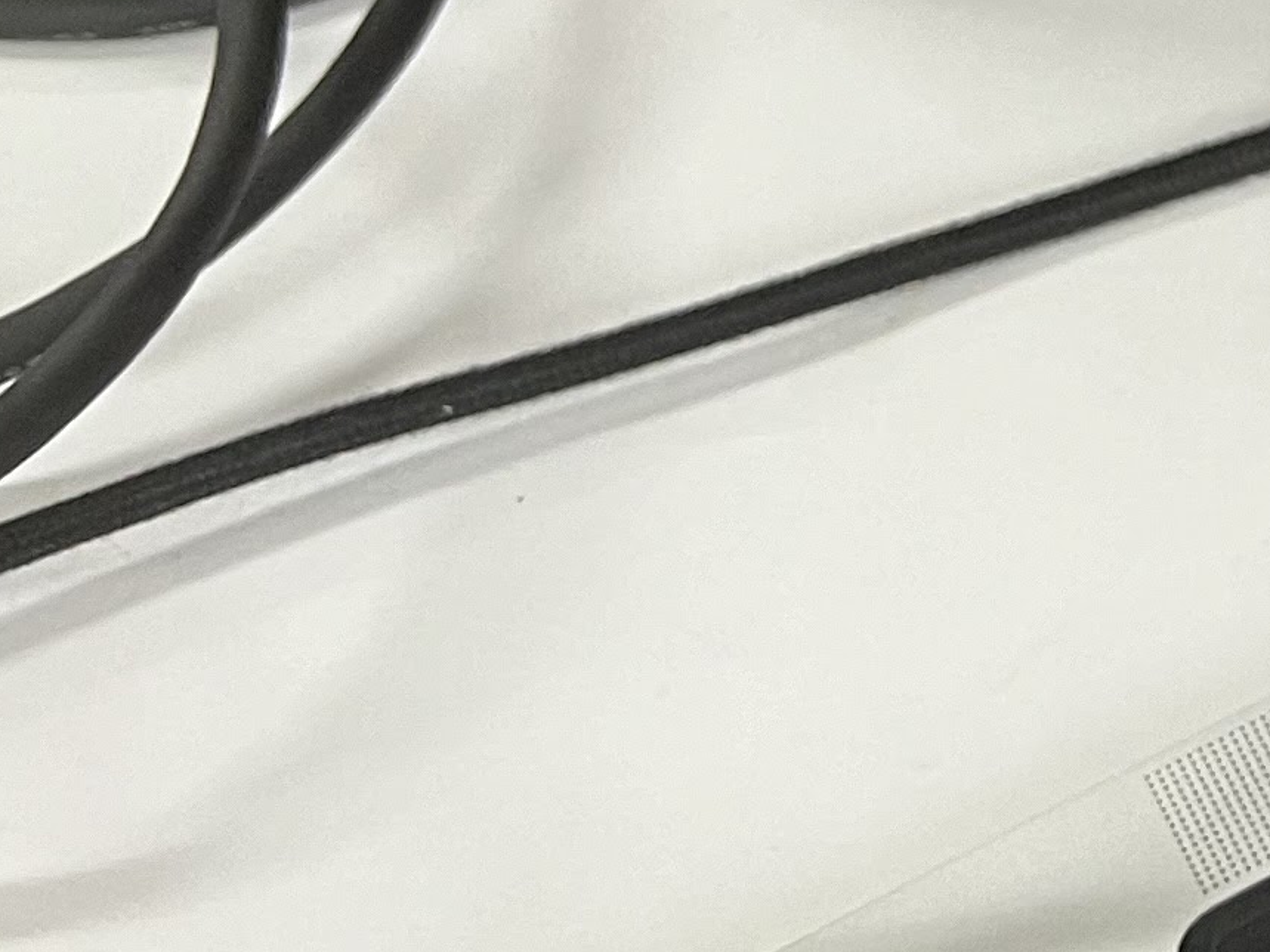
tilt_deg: -37.2
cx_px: 2688
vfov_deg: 11.2
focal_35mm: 122
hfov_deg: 13.4
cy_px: -832
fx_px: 4475
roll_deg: -1.1
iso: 125
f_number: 1.5
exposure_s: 1/75
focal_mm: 5.7
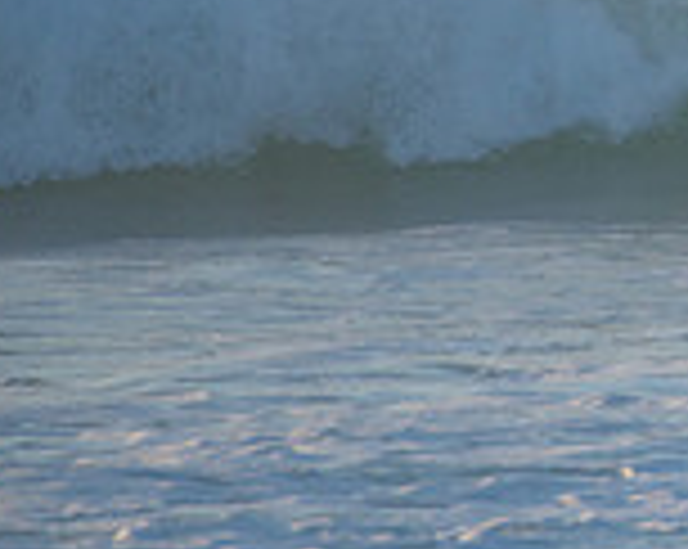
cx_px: 1237
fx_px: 36300
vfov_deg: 0.9
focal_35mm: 1785
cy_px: -209
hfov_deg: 1.1
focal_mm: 500
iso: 560
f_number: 5.6
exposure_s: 1/2000
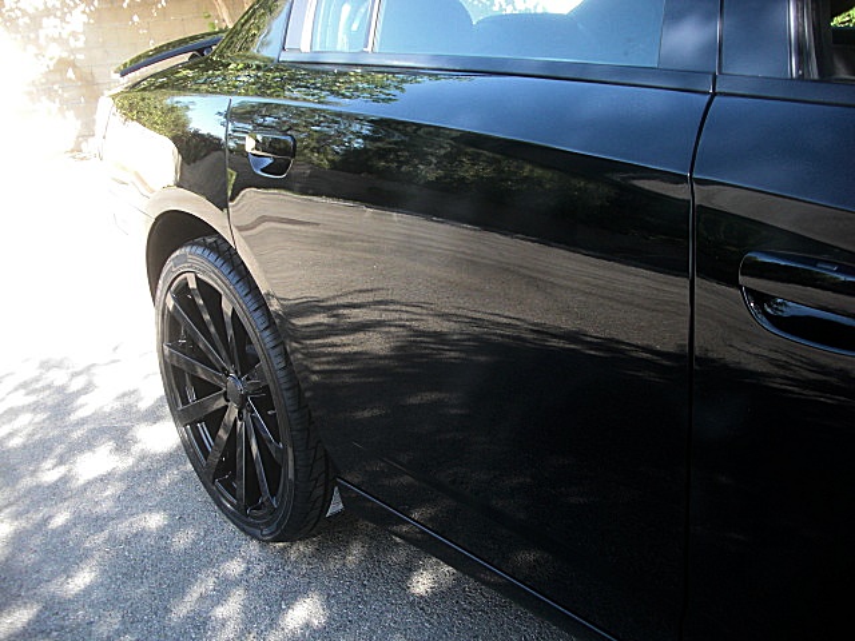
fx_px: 889
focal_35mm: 36
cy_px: 320
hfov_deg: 51.4
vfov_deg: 39.7
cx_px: 428
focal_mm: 6.3
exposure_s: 1/125
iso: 100
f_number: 2.8
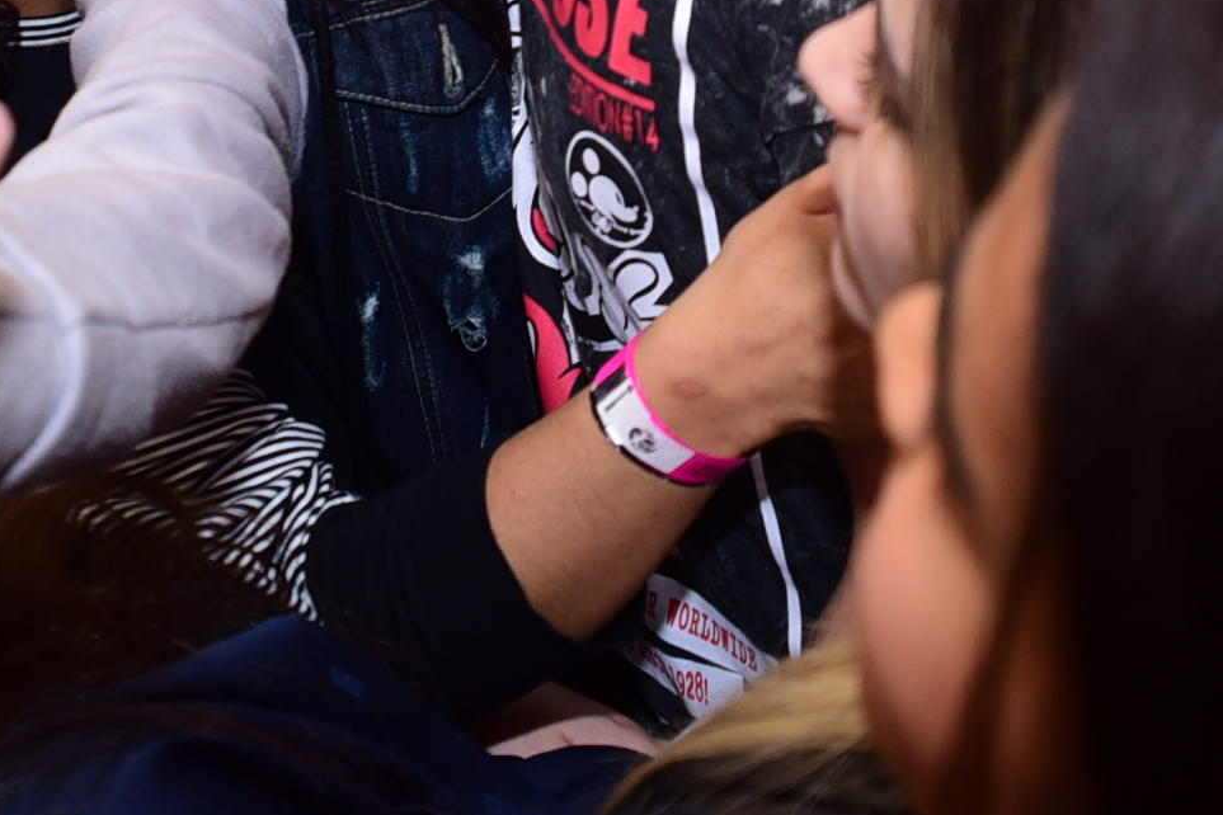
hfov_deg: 27.0
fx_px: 2548
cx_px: 522
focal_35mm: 75
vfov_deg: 16.8
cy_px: -339
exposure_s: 1/200
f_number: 4.5
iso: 1000
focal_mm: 24
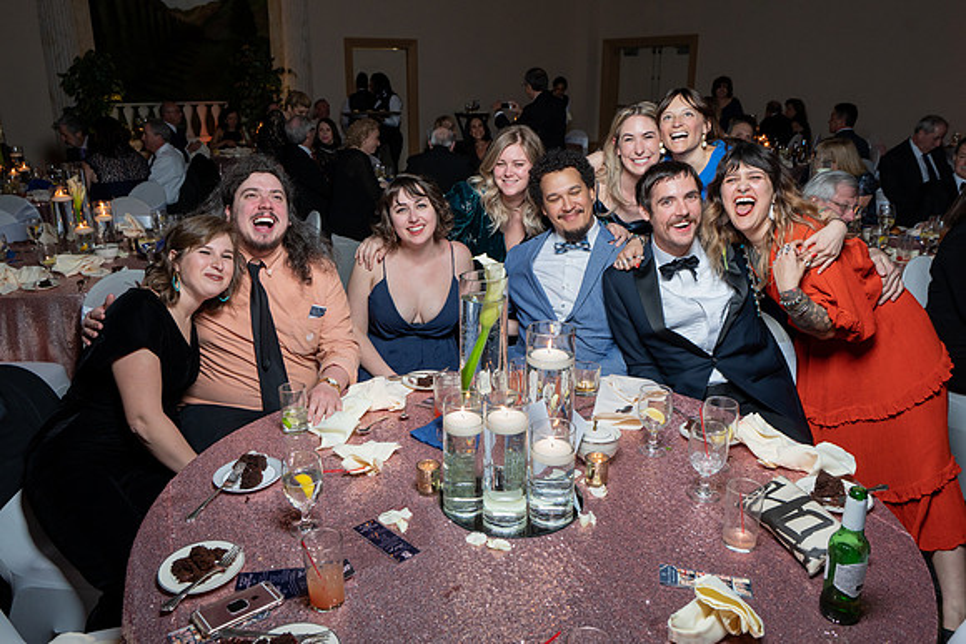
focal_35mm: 29
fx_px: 773
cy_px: 304
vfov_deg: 45.2
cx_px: 456
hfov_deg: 63.9
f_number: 5.6
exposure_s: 1/200
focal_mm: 27
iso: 1250
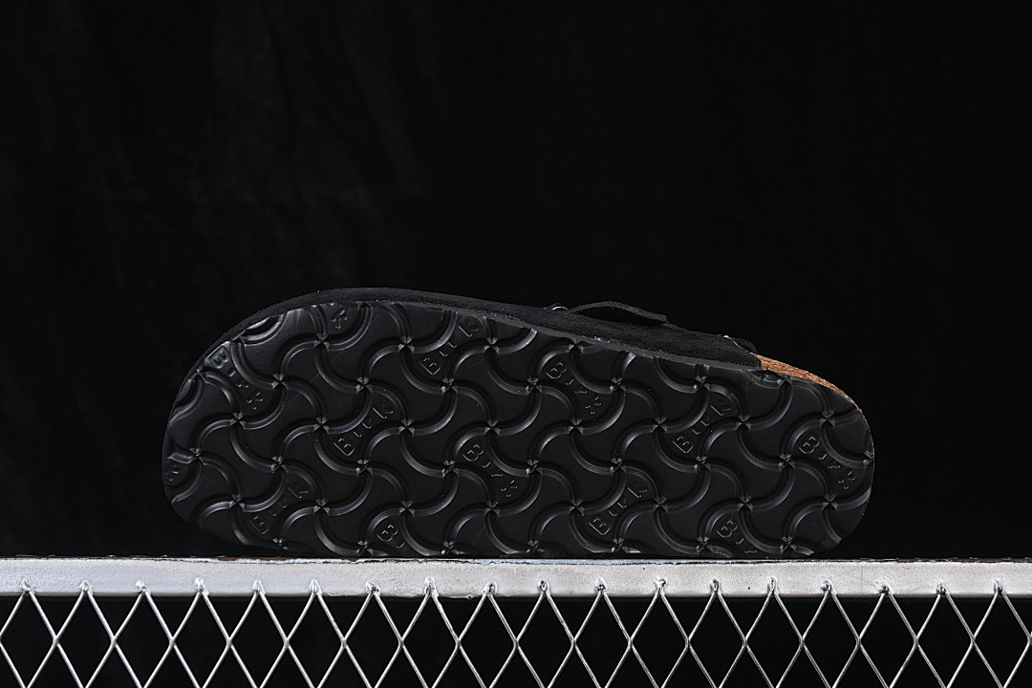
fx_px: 2150
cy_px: 344
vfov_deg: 18.2
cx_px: 516
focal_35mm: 75
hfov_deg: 27.0
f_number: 6.3
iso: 160
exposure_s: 1/60
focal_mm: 50
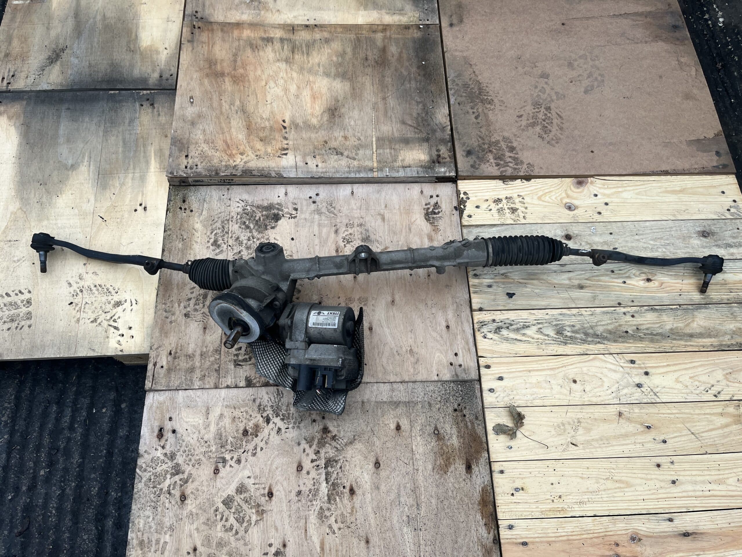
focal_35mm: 26
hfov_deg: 67.3
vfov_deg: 53.1
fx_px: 557
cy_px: 278
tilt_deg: -64.5
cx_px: 371
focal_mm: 5.1
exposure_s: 1/122
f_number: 1.6
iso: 40
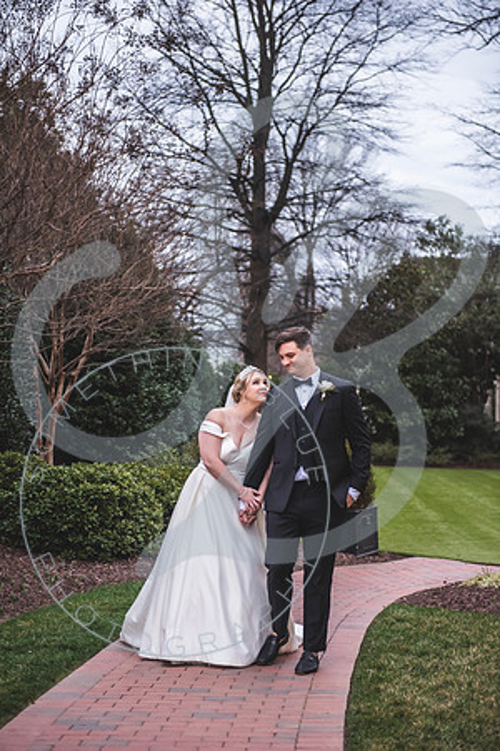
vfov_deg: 28.8
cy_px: 376
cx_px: 250
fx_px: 1458
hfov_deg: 19.5
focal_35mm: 70
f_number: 2.8
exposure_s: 1/100
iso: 2000
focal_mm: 70
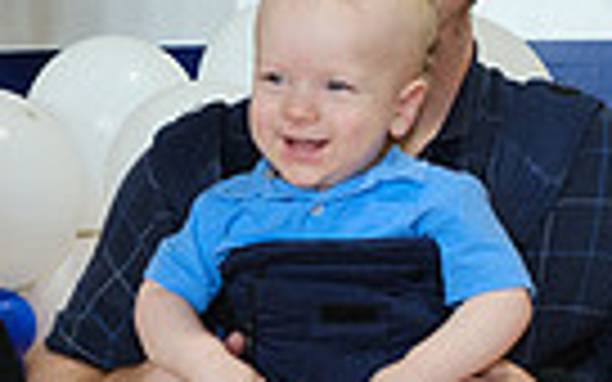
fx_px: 1951
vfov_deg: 10.7
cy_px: 595
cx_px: 68
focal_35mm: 117
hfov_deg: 17.6
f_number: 4
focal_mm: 18.2
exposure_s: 1/125
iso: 1600
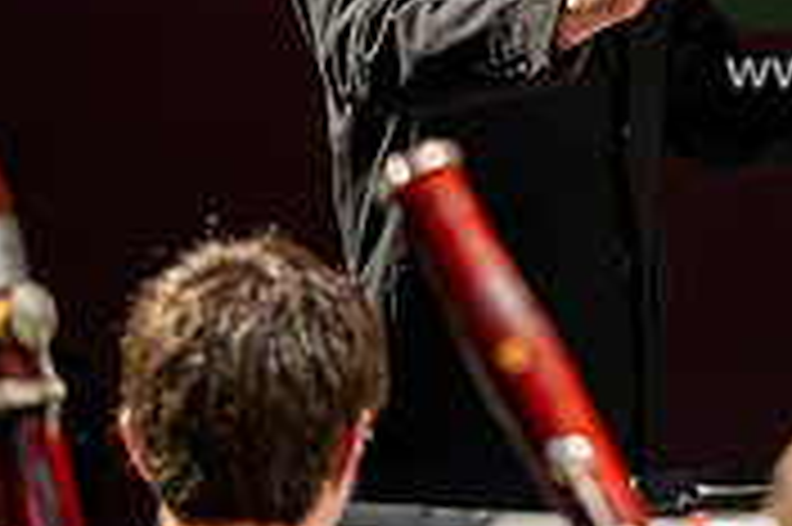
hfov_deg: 3.9
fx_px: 11583
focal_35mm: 527
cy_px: -88
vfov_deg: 2.6
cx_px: 1035
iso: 16000
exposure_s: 1/640
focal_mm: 160
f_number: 2.8
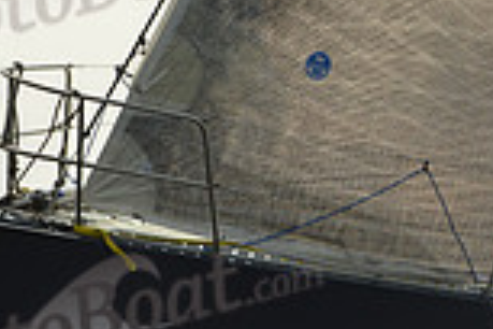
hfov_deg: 7.7
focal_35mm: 266
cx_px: 493
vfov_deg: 5.2
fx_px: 3642
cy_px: 108
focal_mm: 70
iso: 320
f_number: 8
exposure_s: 1/1250
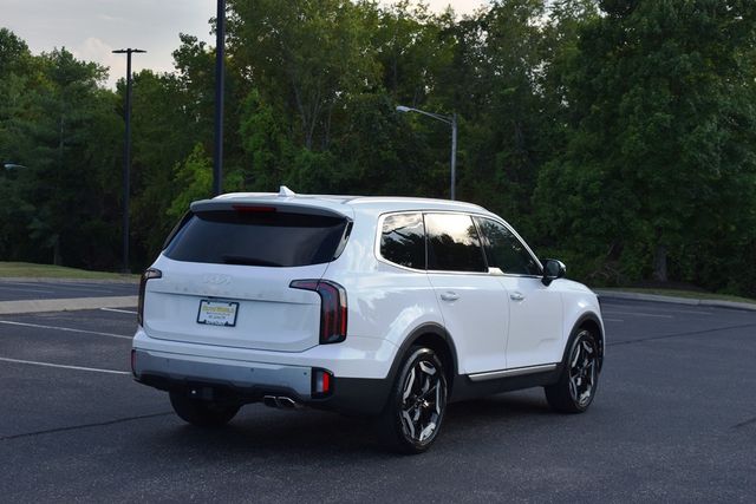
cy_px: 252
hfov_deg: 33.4
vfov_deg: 22.6
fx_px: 1260
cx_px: 378
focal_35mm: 60
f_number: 8
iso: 140
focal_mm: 40
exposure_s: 1/250
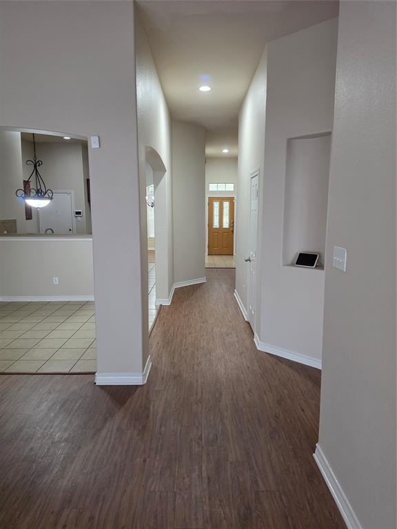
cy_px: 264
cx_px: 198
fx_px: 352
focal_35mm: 23
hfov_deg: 58.9
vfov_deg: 73.9
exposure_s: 1/120
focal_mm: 6.5
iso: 500
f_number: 1.4
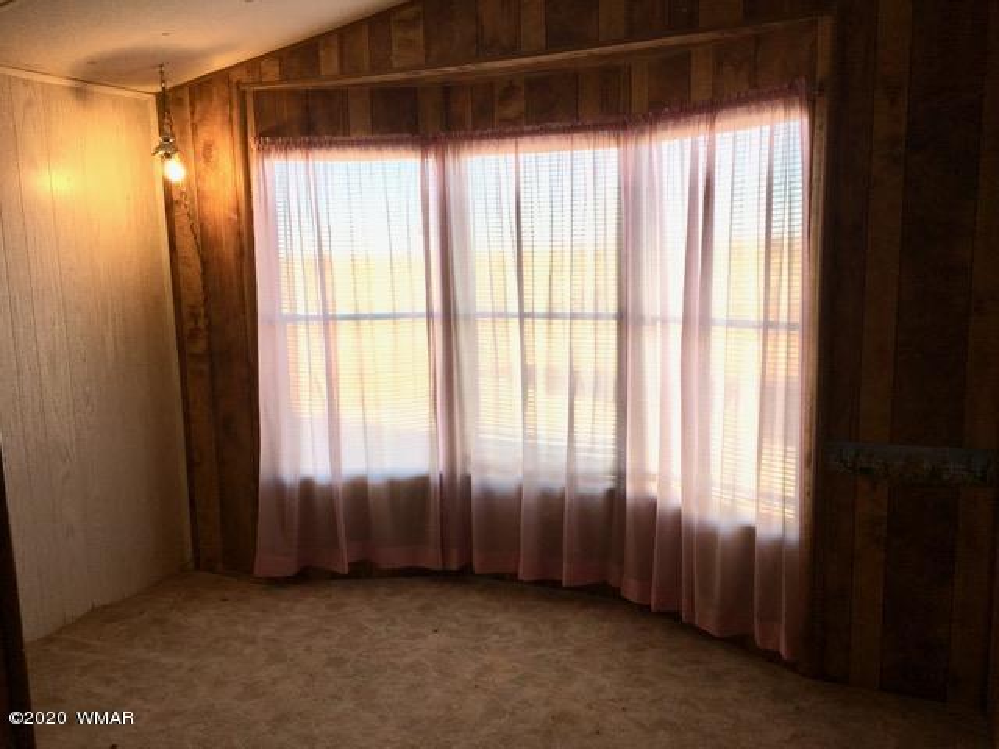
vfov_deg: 48.2
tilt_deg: -9.7
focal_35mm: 29
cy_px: 374
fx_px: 837
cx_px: 500
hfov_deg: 61.7
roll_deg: +0.9
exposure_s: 1/120
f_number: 2.2
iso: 25
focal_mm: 4.15
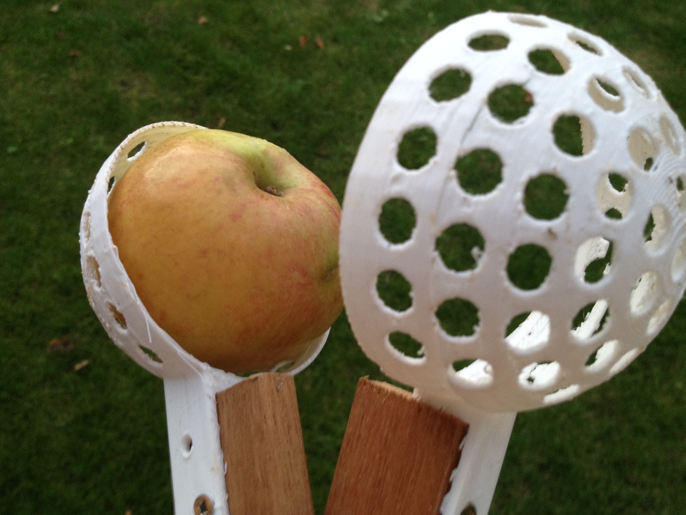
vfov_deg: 40.7
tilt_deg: -55.5
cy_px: 258
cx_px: 343
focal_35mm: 35
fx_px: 694
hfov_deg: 52.6
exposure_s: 1/20
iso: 125
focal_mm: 4.28
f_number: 2.4
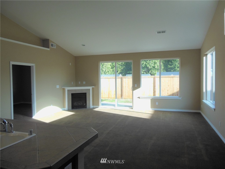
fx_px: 162
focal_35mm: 25
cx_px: 112
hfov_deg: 69.4
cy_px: 84
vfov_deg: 54.9
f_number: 3.2
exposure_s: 1/160
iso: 125
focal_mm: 4.5
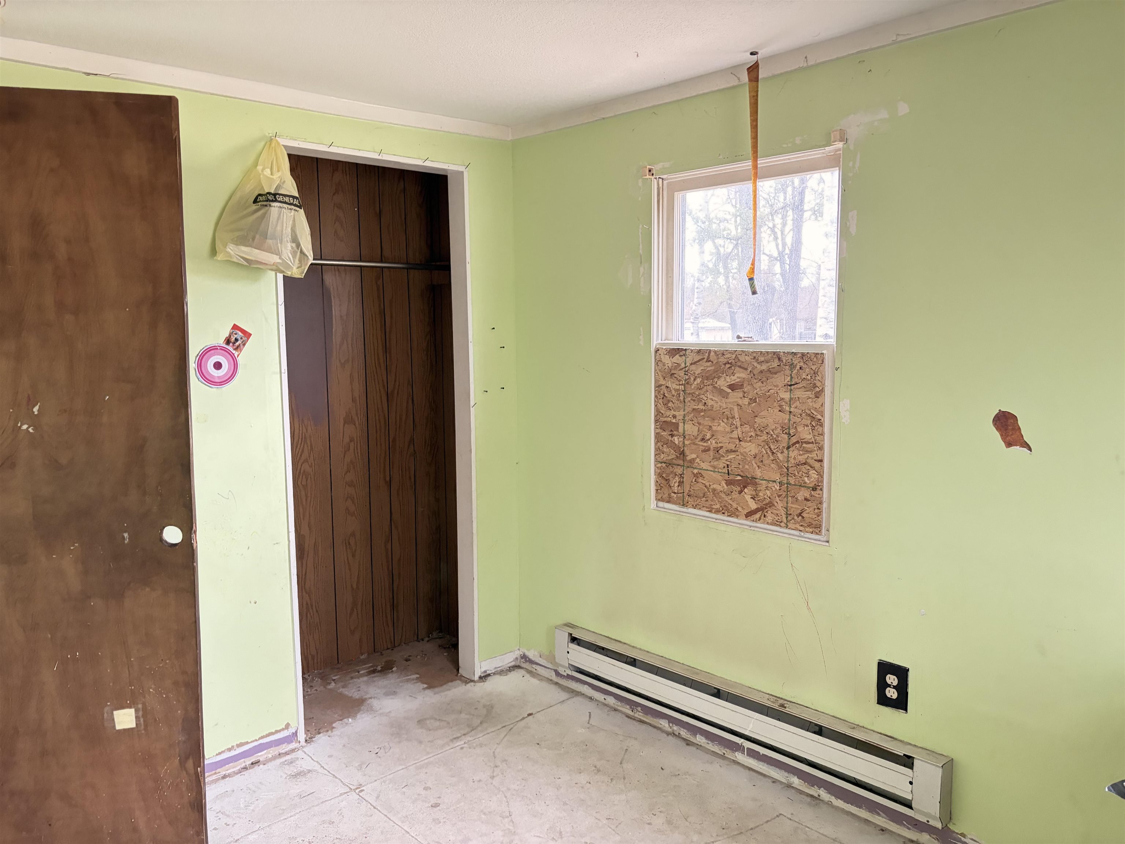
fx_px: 845
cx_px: 562
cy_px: 422
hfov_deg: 67.3
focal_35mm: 26
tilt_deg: -6.2
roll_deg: +1.3
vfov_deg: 53.1
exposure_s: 1/60
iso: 400
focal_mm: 5.96
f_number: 1.6
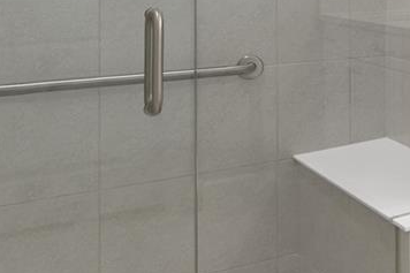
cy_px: -47
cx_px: 697
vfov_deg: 20.3
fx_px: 717
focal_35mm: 63
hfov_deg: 22.4
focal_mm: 14
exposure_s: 1/6
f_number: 7.1
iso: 320
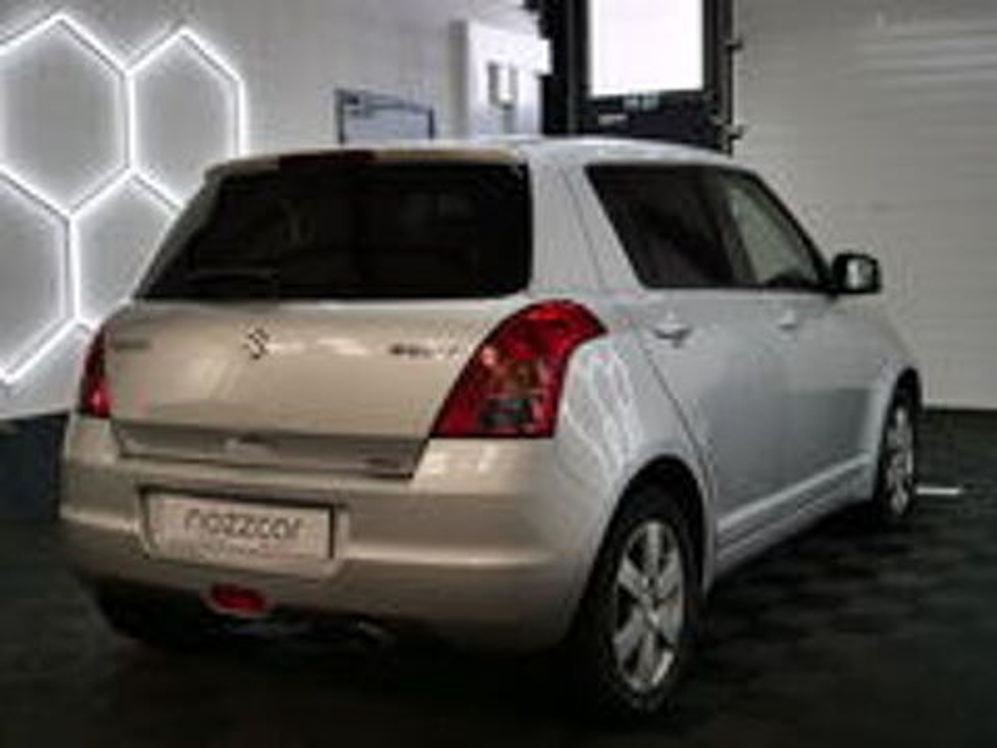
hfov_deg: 39.7
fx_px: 1382
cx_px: 498
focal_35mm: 48
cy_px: 374
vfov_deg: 30.3
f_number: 3.5
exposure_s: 1/80
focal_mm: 24
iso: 200
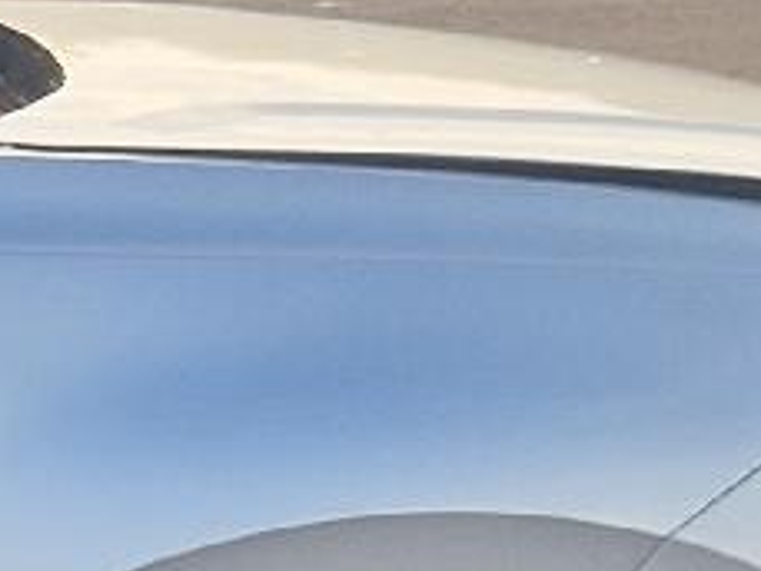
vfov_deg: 7.9
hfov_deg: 9.3
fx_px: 3981
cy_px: 1036
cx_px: -1296
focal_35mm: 181
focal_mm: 5.4
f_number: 1.8
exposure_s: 1/385
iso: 50
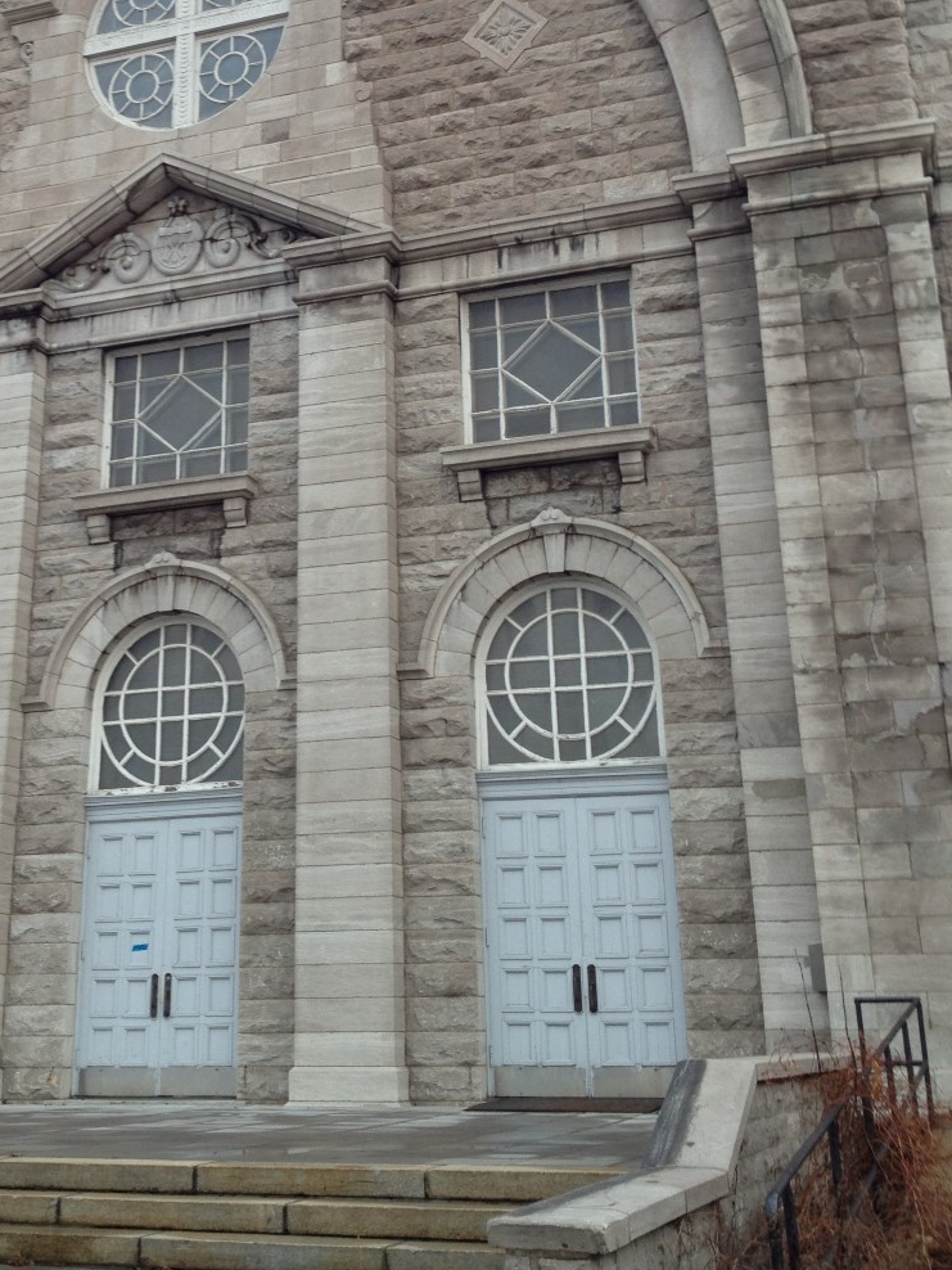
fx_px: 1870
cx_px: 362
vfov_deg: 36.9
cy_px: 370
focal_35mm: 51
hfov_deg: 28.5
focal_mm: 4.28
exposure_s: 1/120
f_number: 2.4
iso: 50
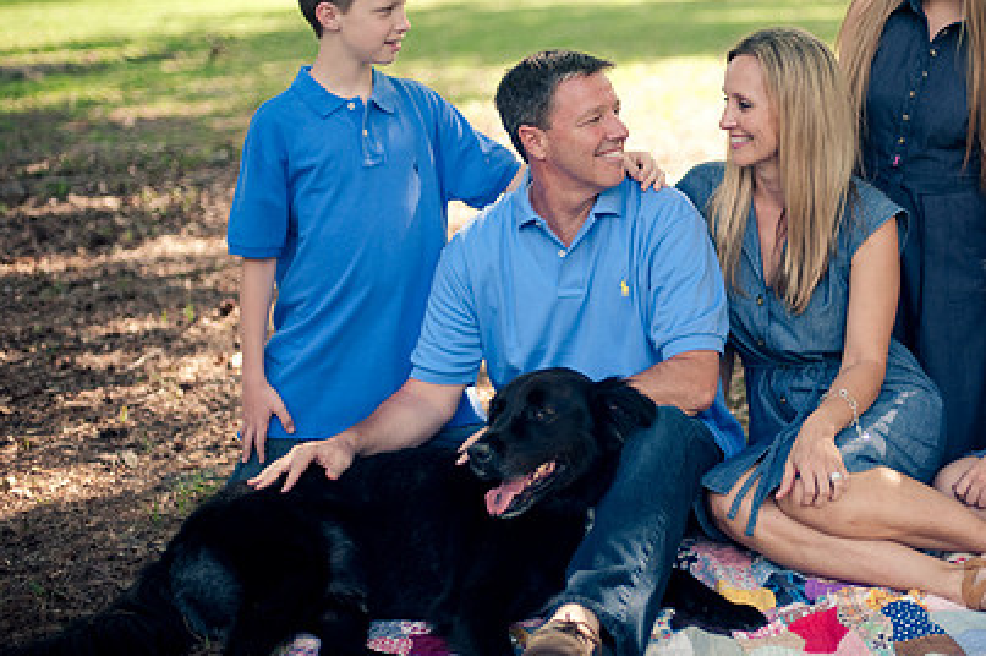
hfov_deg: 27.8
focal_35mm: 72
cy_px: 230
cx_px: 700
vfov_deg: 18.8
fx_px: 1970
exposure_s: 1/1000
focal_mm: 50
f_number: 1.8
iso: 200
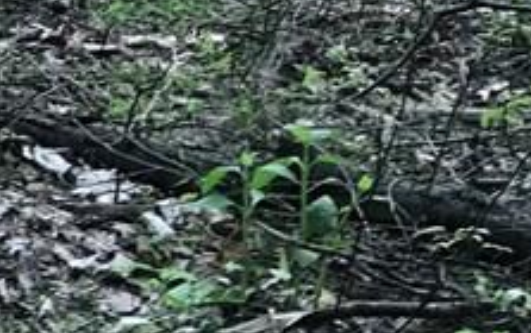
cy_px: -407
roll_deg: -6.8
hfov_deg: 7.4
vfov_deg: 4.7
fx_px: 4014
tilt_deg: -8.2
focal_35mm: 277
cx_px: -269
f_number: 2.8
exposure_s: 1/60
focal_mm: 6.6
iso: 25
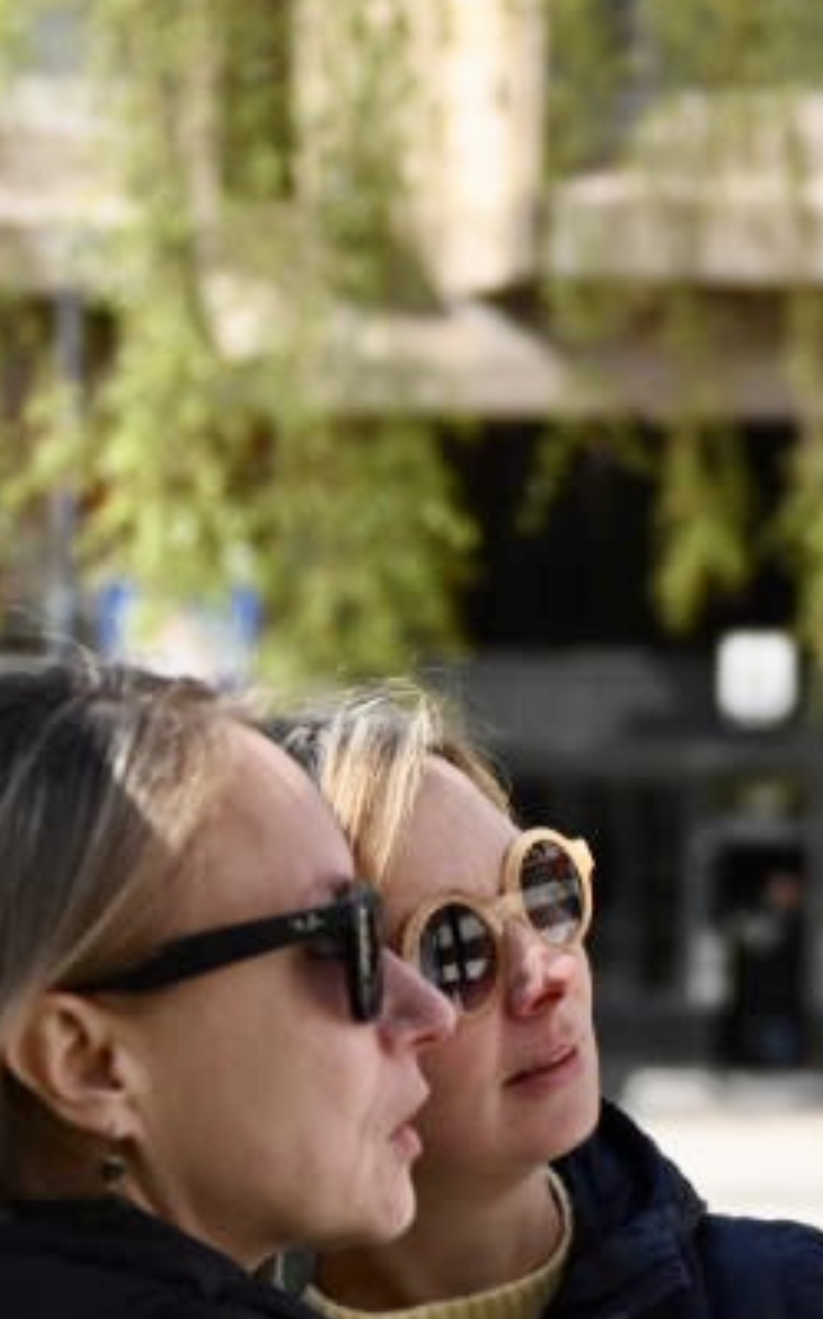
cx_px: 687
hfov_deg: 7.5
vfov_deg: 12.0
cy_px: 1160
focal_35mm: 174
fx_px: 6251
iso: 320
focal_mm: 42
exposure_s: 1/4000
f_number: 2.8
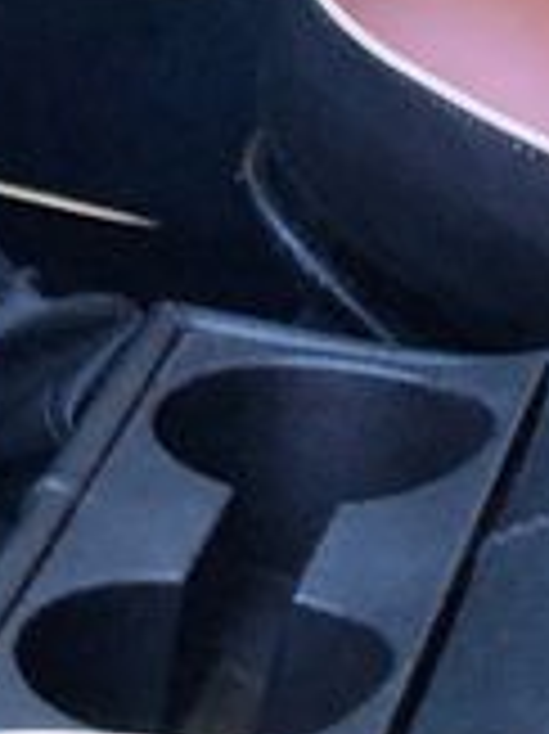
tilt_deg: -16.7
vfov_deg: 10.1
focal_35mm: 183
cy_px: -644
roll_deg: +0.0
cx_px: -1341
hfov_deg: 6.9
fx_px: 3875
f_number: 1.8
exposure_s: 1/24
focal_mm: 3.99
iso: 32
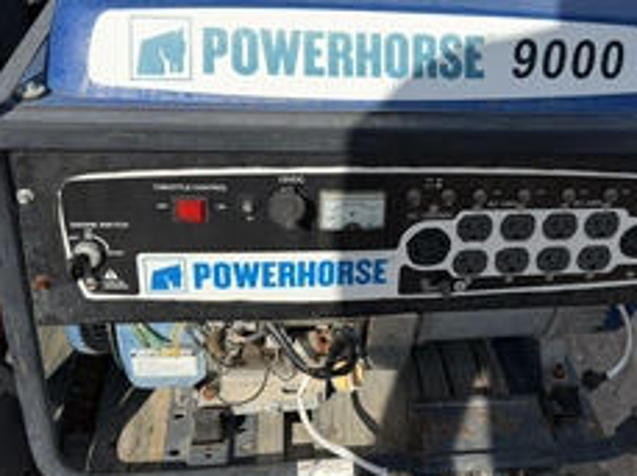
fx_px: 772
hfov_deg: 44.3
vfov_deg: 34.2
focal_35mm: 42
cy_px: 195
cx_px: 420
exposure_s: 1/5714
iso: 80
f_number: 1.78
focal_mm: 6.76
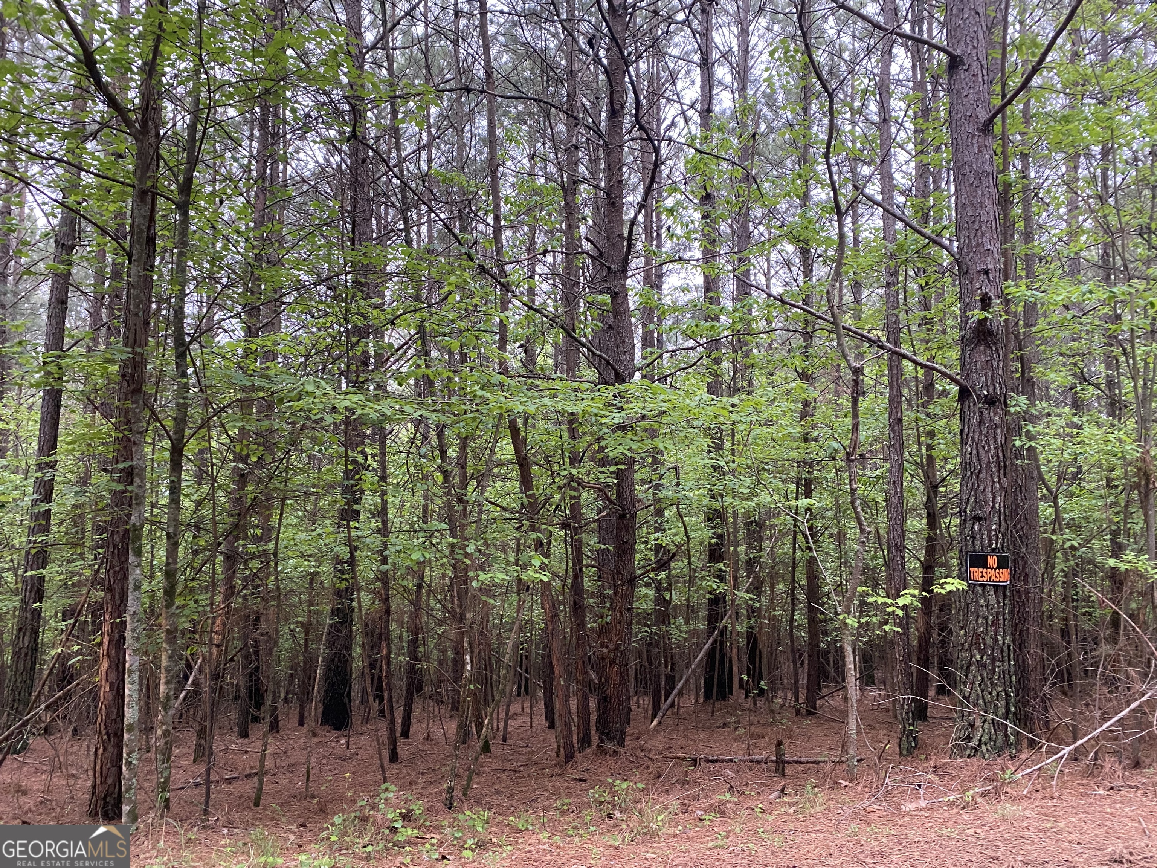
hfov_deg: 67.3
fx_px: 869
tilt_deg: +3.6
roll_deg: -0.1
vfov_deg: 53.1
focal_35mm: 26
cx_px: 578
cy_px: 434
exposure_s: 1/60
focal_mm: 4.25
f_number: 1.8
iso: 500
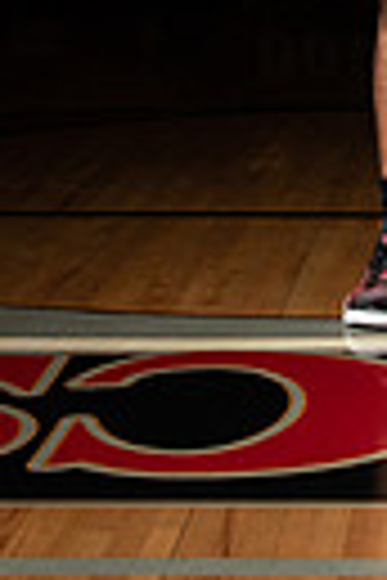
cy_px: -351
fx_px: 1967
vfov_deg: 15.2
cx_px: 486
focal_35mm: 122
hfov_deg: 11.0
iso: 320
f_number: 14
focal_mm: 35
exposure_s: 1/200
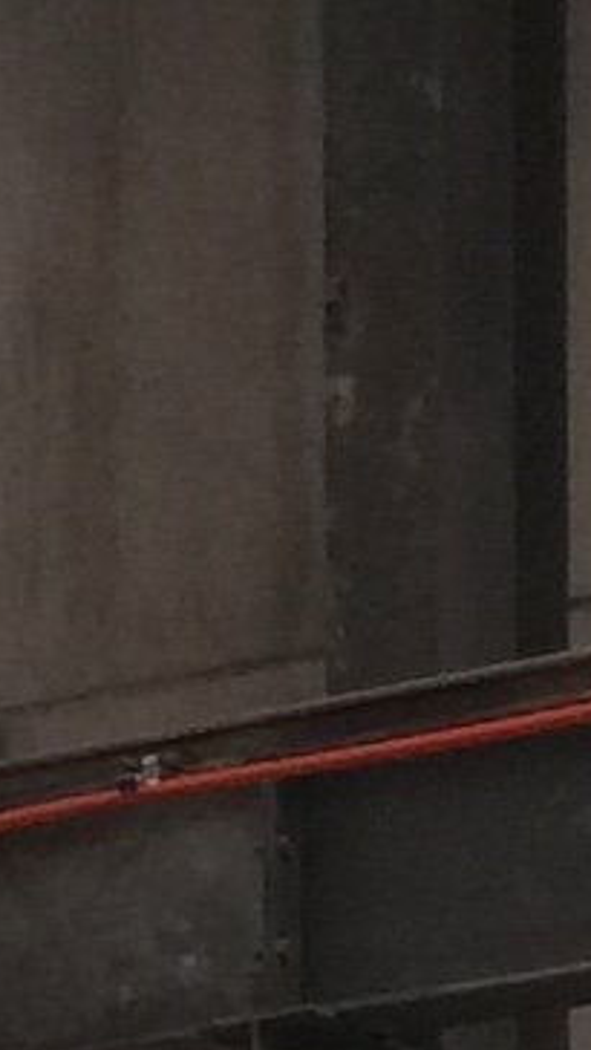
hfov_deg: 4.3
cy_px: 3412
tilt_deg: -1.9
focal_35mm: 283
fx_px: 7877
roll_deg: -0.9
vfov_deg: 6.7
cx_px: 138
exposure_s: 1/30
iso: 32
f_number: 2.2
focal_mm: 4.15
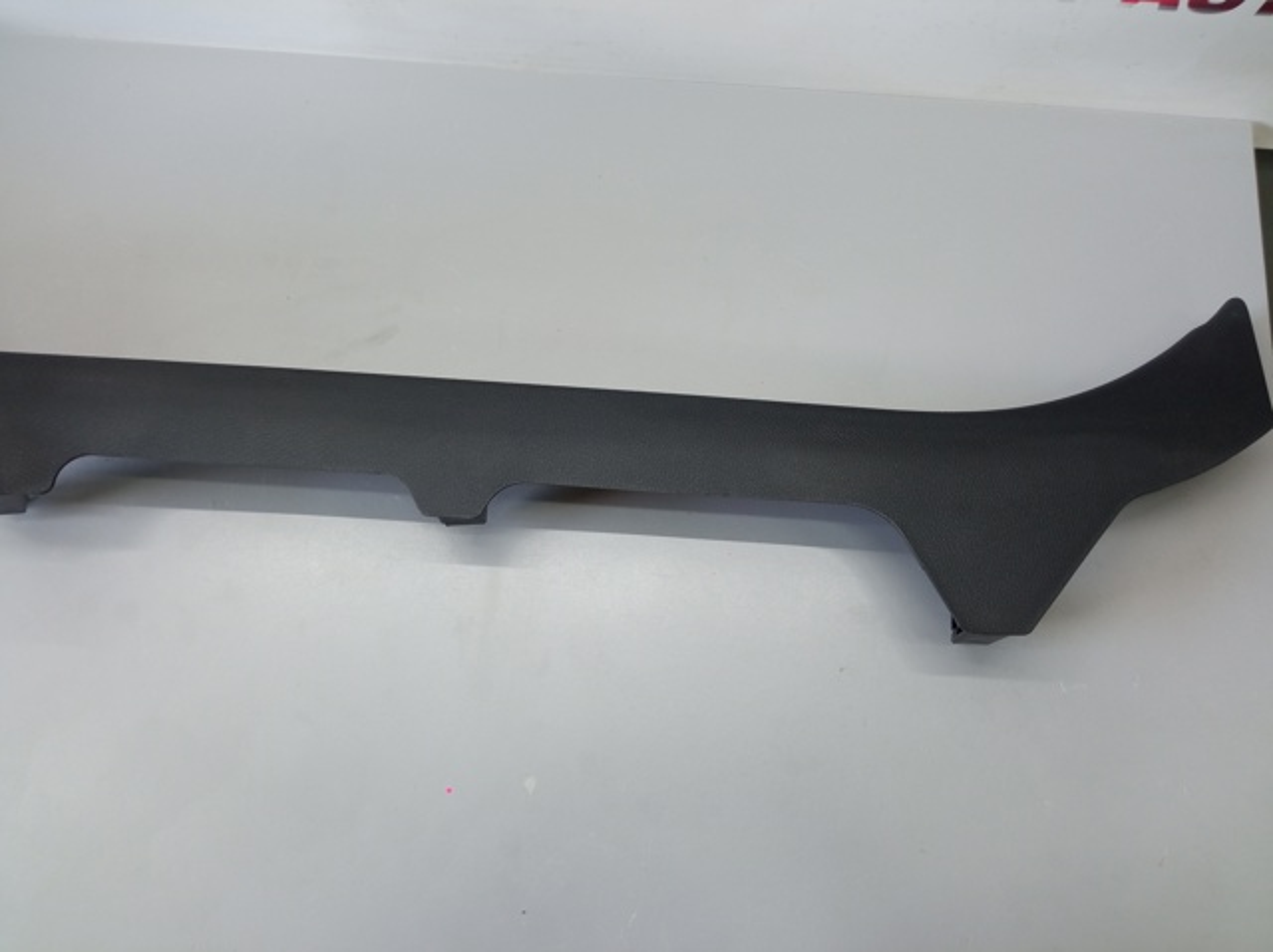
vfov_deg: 51.3
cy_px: 476
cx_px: 636
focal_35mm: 27
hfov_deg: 65.4
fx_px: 992
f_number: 2.2
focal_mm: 3.79
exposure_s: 1/33.3
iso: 227
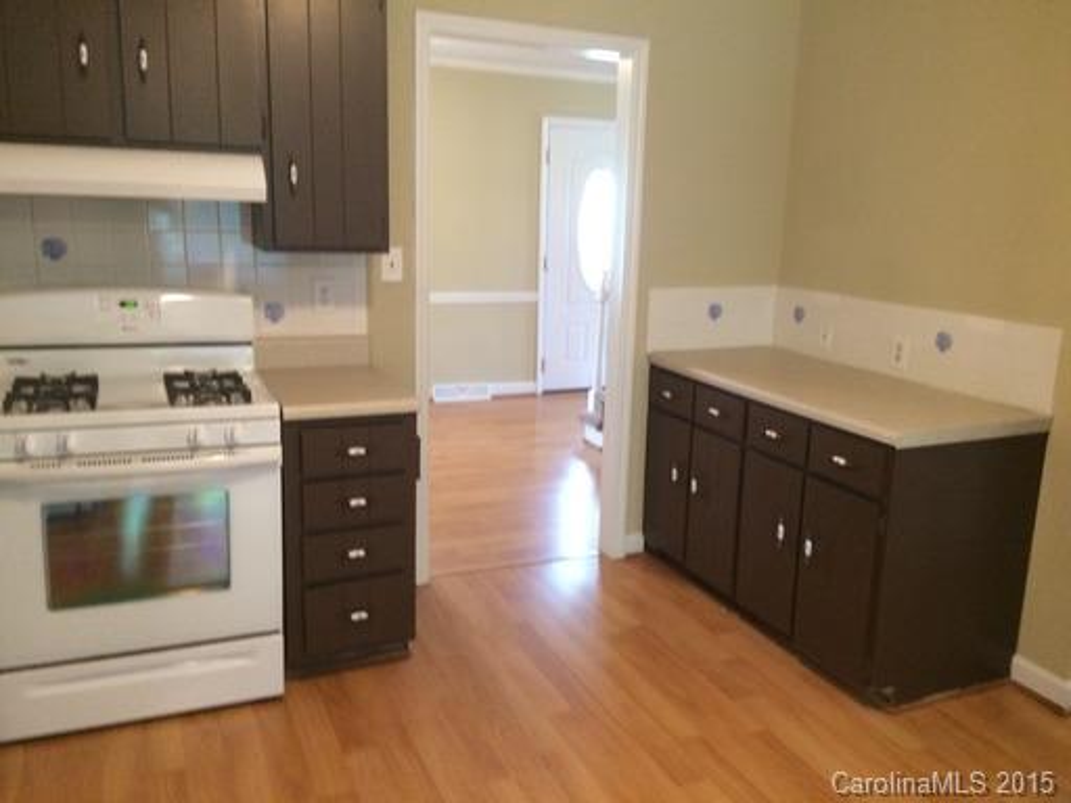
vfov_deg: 48.2
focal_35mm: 29
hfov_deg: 61.7
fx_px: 897
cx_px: 536
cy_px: 402
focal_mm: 4.15
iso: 250
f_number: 2.2
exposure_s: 1/24
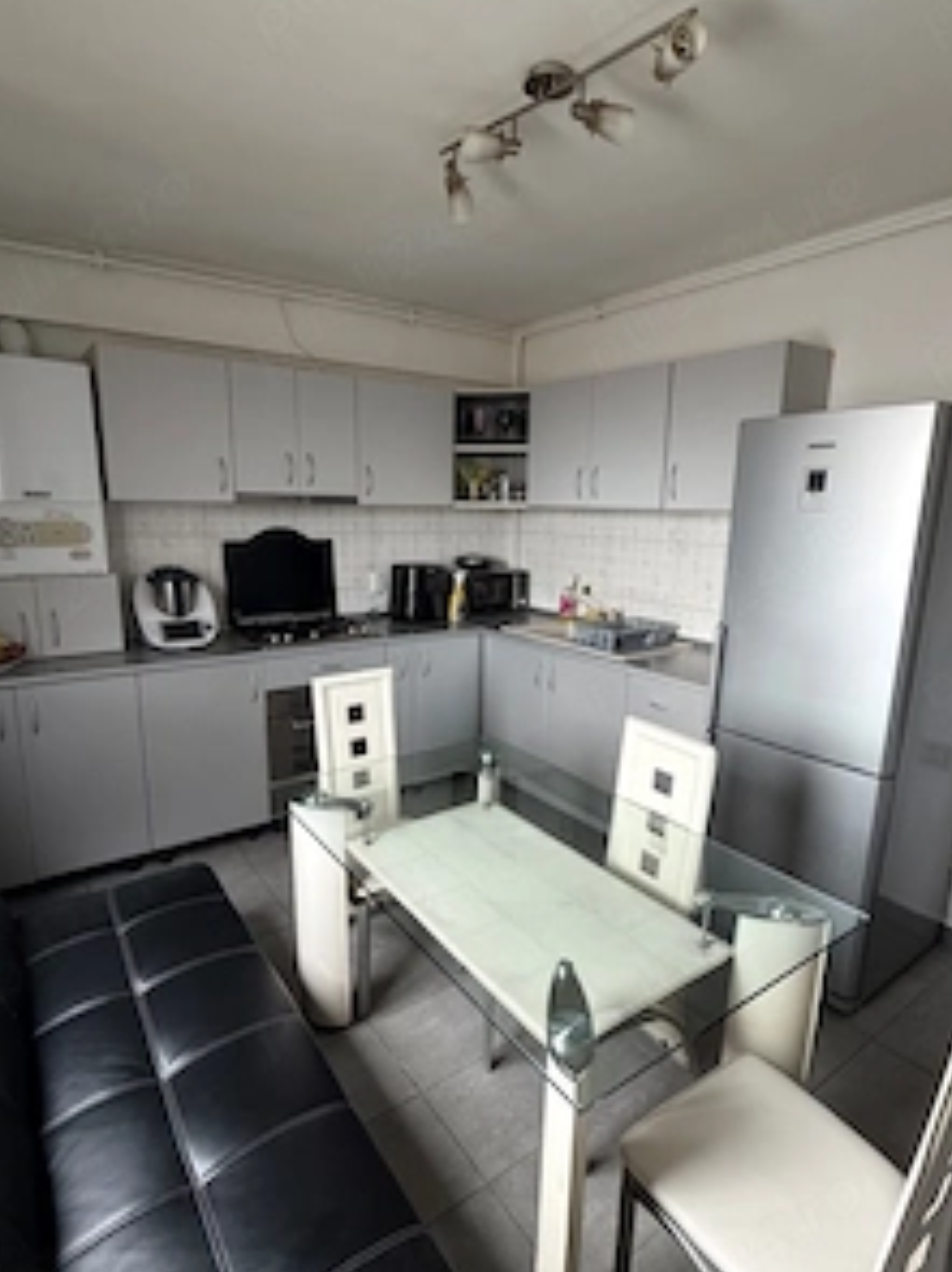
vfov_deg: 84.7
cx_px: 474
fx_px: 697
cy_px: 660
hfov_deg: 68.6
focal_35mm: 19
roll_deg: -0.3
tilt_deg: -13.4
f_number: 2.2
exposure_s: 1/92
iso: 320
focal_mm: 2.22
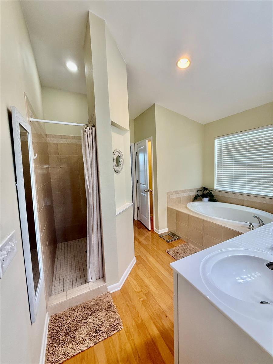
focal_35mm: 14
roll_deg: +1.9
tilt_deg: -3.4
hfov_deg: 85.7
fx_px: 147
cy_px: 182
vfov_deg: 102.1
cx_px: 136
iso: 200
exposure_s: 1/120
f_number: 2.2
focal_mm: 2.22
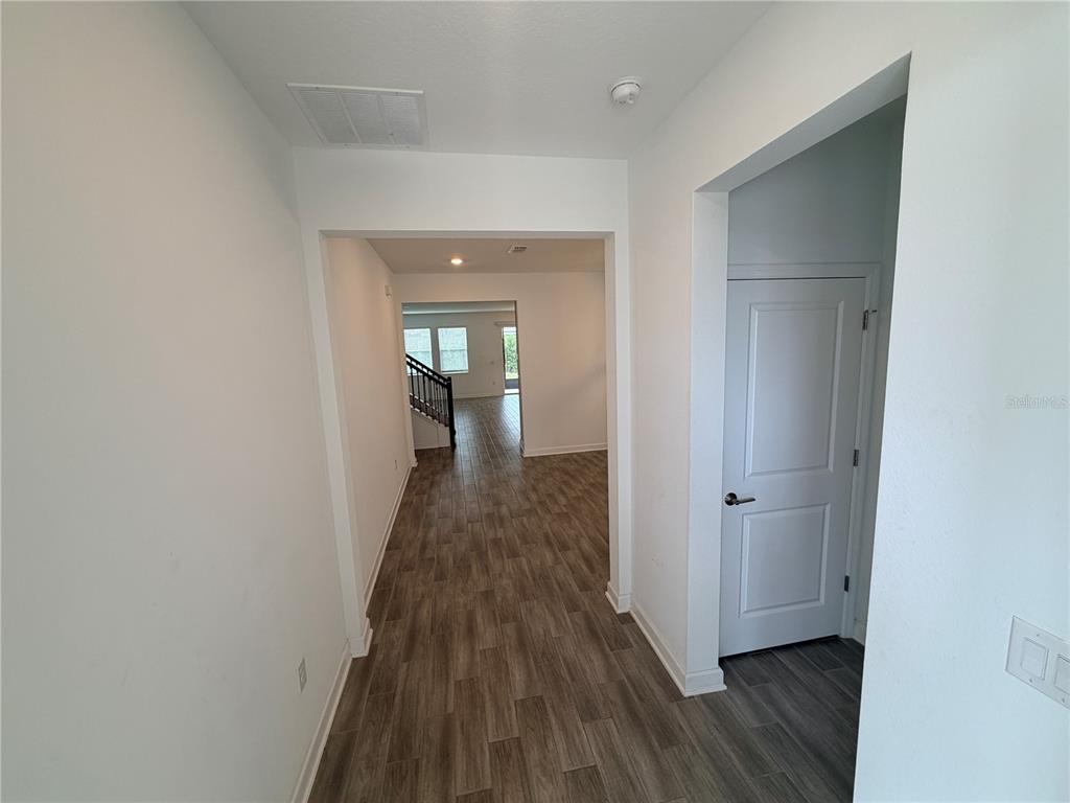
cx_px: 535
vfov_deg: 85.7
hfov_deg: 102.1
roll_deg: +2.2
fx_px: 433
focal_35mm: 14
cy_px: 402
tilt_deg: -8.3
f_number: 2.2
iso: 80
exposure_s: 1/120
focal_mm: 2.22
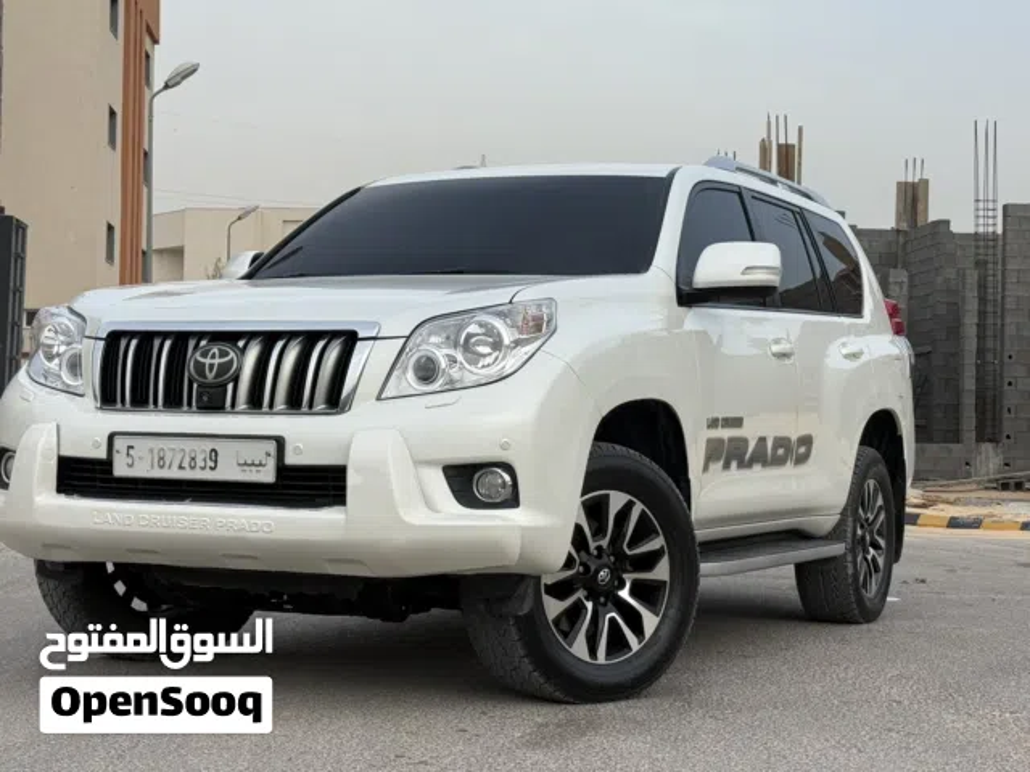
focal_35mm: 48
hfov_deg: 39.7
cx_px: 515
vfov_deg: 30.3
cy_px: 386
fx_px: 1428
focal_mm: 6.76
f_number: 1.78
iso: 64
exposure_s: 1/1203
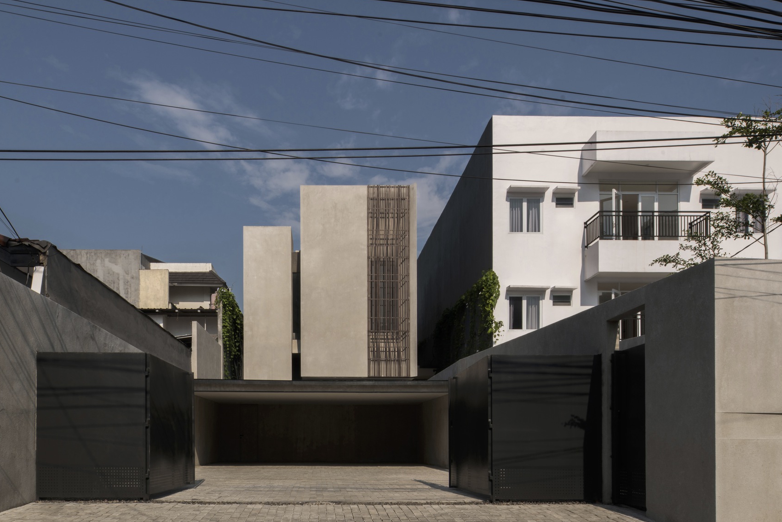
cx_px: 432
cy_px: 261
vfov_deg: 62.0
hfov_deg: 83.7
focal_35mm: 20
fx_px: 434
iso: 50
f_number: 22
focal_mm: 17
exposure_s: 1/40
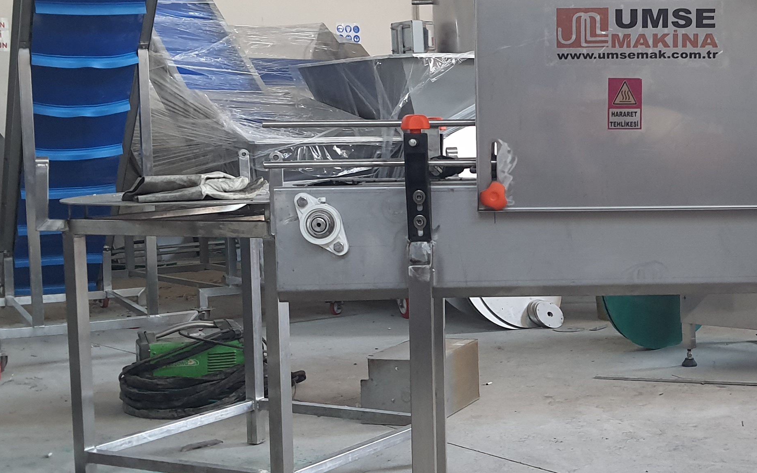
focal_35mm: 60
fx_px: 1238
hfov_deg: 33.4
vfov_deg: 21.6
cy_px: 232
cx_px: 560
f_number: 1.7
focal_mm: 4.32
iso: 250
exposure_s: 1/100
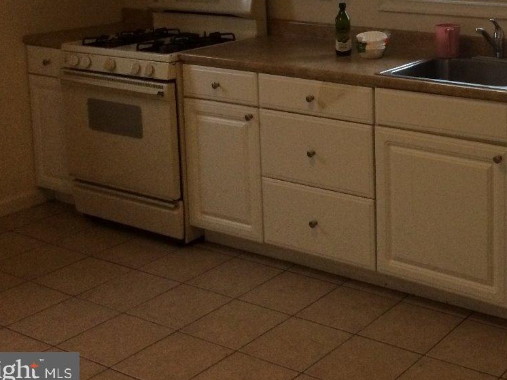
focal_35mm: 56
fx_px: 820
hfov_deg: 32.7
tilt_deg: -7.7
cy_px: 24
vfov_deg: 25.1
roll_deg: +1.7
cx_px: 450
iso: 250
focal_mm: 4.15
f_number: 2.2
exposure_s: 1/30
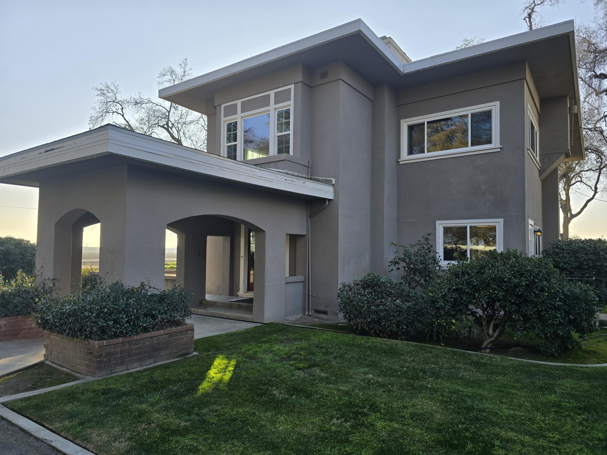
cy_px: 228
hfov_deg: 73.9
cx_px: 304
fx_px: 403
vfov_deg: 58.9
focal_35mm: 23
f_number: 1.7
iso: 12
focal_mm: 6.3
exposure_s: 1/431
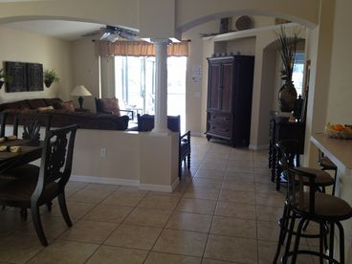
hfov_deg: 52.6
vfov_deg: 40.7
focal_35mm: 35
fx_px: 356
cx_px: 176
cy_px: 132
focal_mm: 4.28
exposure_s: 1/60
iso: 80
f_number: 2.4
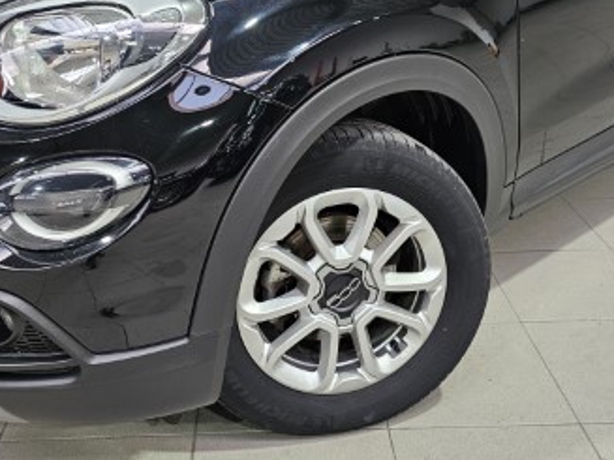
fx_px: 798
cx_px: 272
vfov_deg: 31.4
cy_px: 101
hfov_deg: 42.0
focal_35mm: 45
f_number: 1.7
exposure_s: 1/180
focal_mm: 6.3
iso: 200
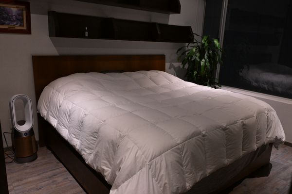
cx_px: 146
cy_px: 97
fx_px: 227
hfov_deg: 65.5
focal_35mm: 28
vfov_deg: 46.4
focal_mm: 28
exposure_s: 1/100
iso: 5000
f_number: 5
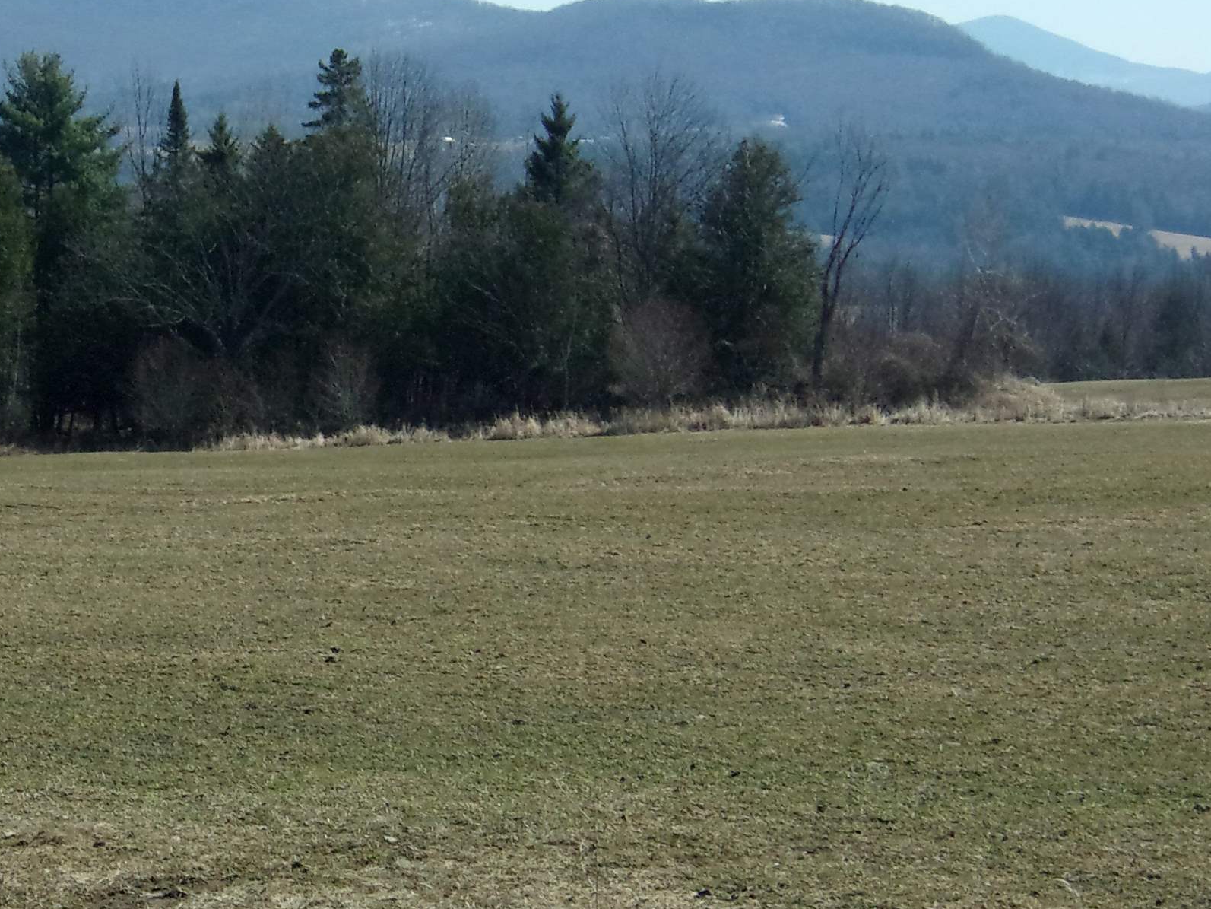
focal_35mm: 135
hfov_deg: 14.5
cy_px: 430
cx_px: 232
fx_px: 4723
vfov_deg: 11.0
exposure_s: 1/120
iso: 200
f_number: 17.2
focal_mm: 12.5
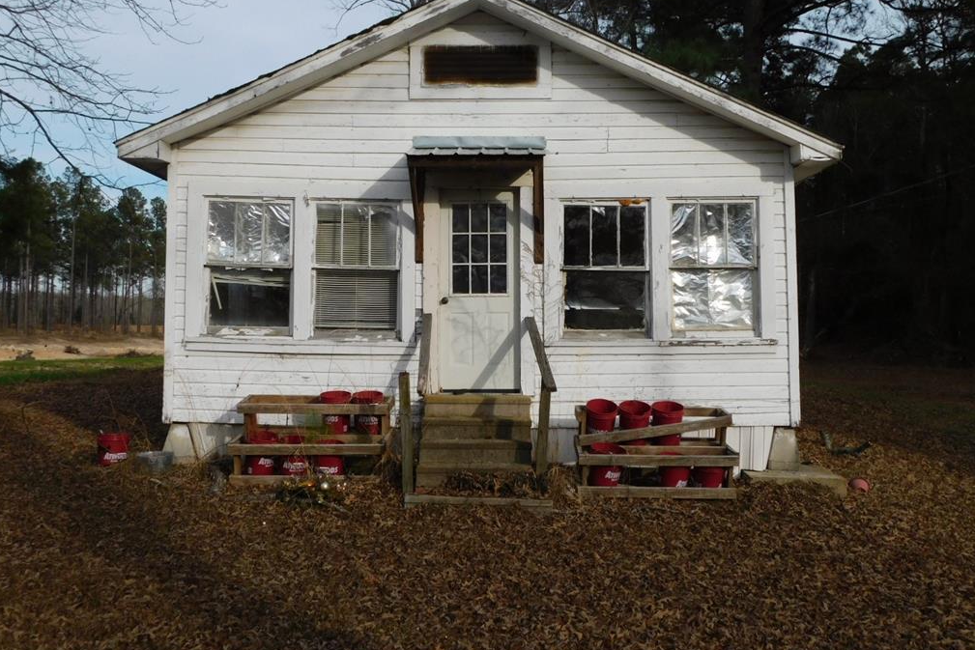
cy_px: 285
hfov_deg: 50.7
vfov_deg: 35.0
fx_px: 1029
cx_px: 490
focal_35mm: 38
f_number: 3.5
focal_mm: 6.3
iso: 125
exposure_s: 1/1250
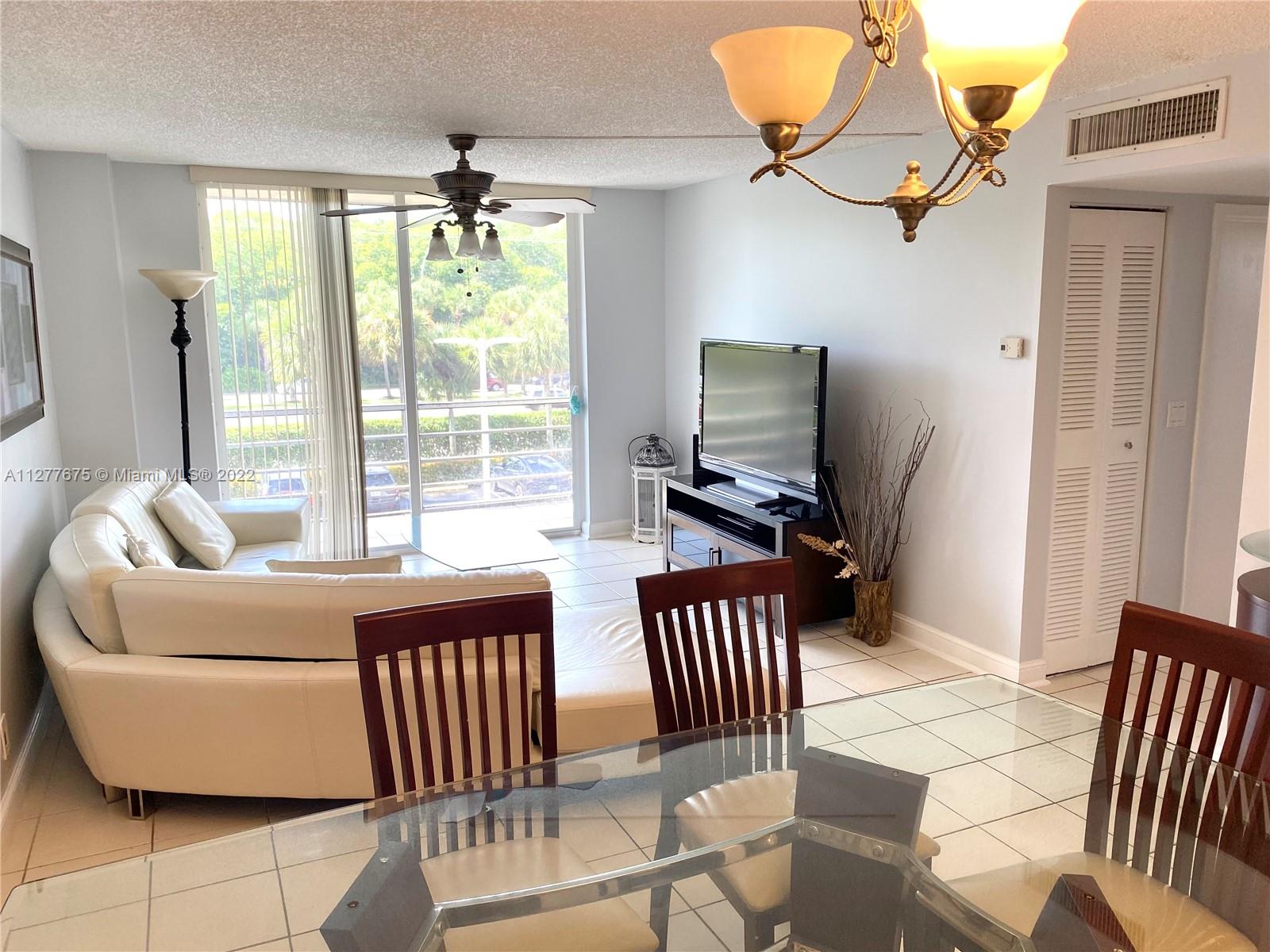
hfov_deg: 67.3
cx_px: 635
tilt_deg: -10.2
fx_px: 954
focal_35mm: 26
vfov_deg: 53.1
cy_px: 476
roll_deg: +1.6
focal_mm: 4.25
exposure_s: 1/120
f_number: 1.8
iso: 100
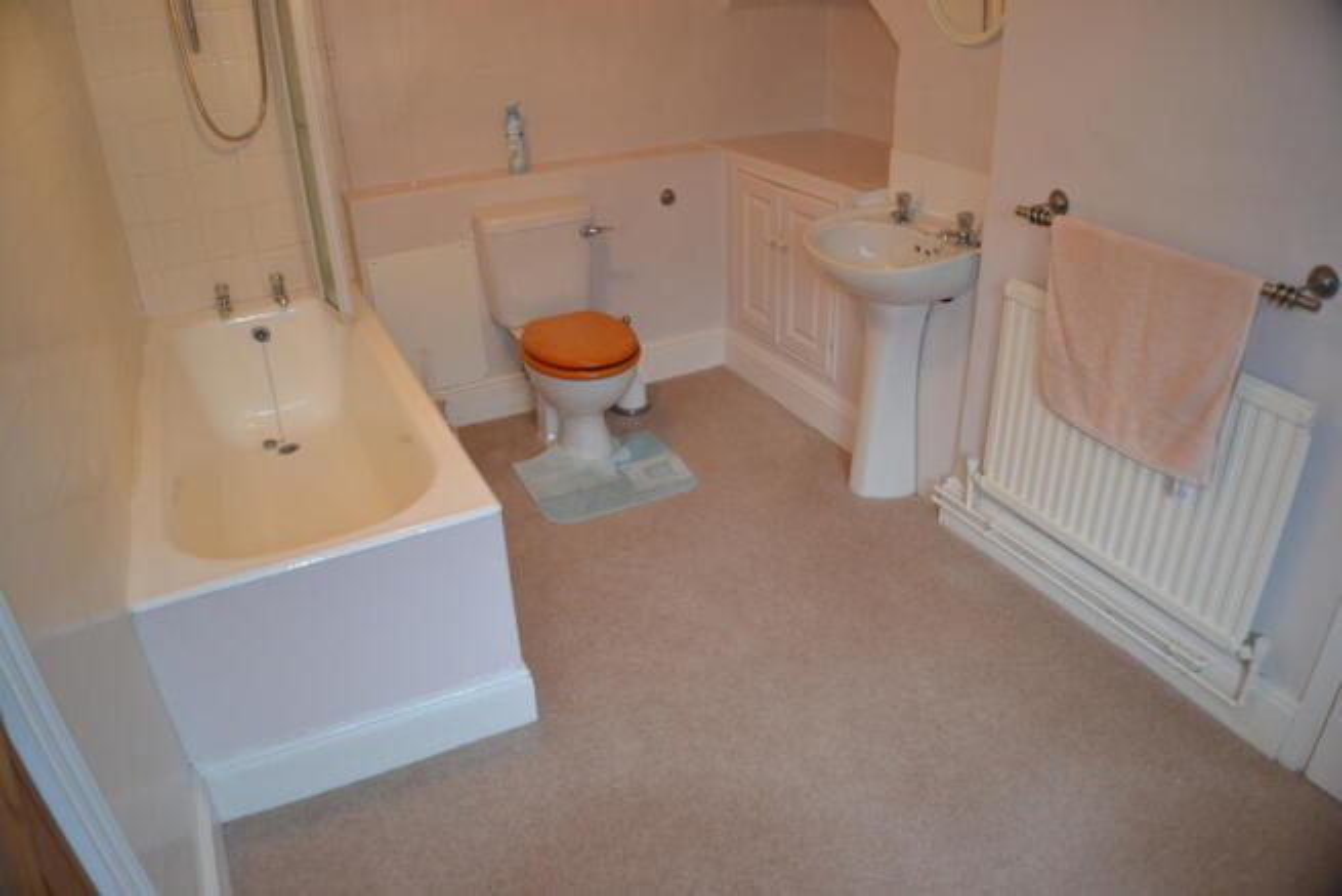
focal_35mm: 30
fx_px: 1119
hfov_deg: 61.9
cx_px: 671
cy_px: 448
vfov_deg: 43.6
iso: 720
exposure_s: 1/60
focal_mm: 20
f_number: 3.8
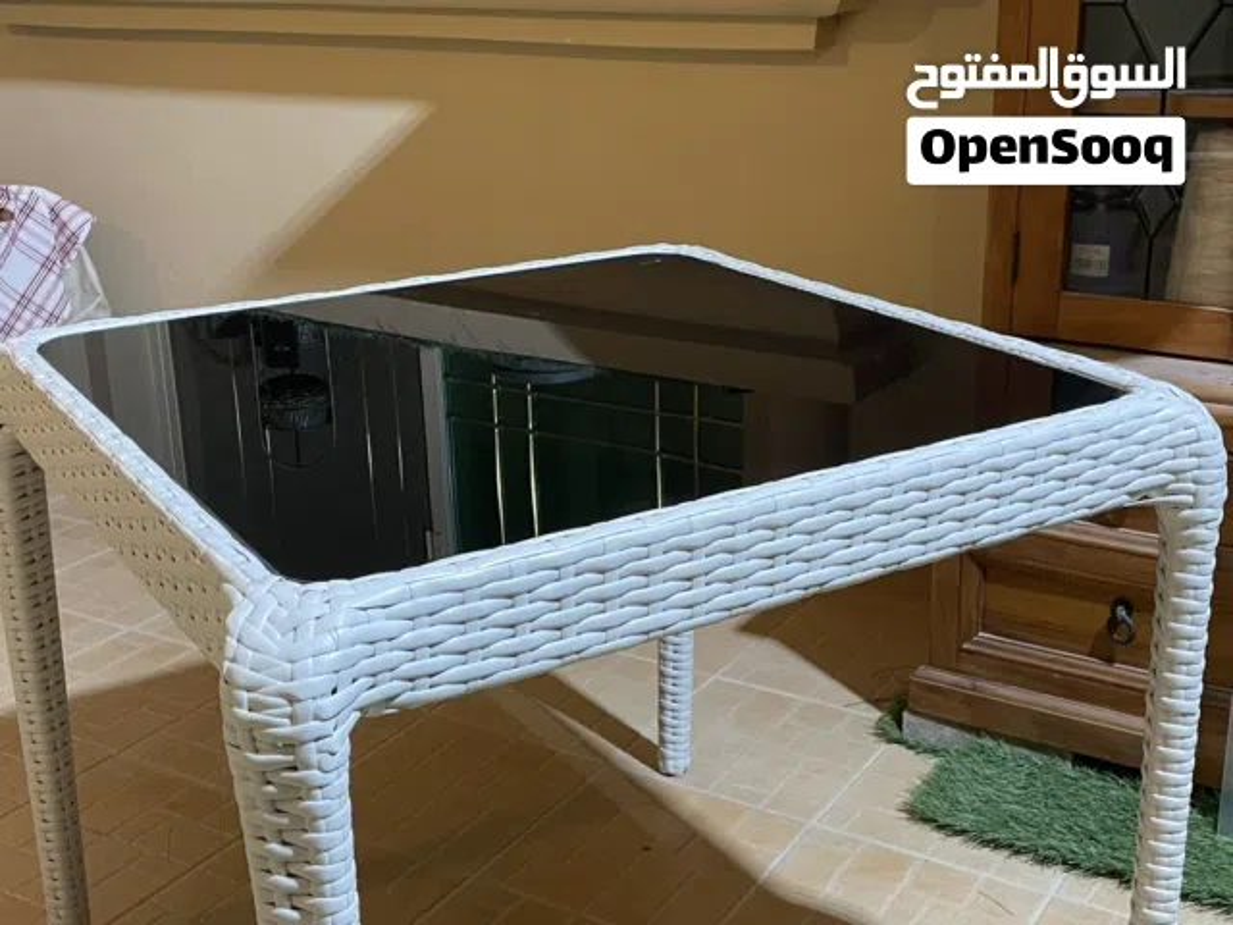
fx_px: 926
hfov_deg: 67.3
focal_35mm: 26
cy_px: 462
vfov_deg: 53.1
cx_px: 616
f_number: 1.6
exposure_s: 1/50
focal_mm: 4.2
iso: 320
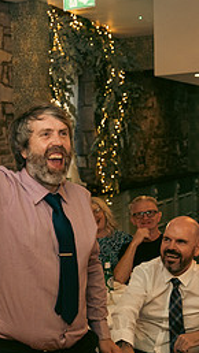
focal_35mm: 66
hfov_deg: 18.1
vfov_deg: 31.7
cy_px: 233
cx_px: 37
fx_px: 620
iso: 2500
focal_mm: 28
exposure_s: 1/160
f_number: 3.5
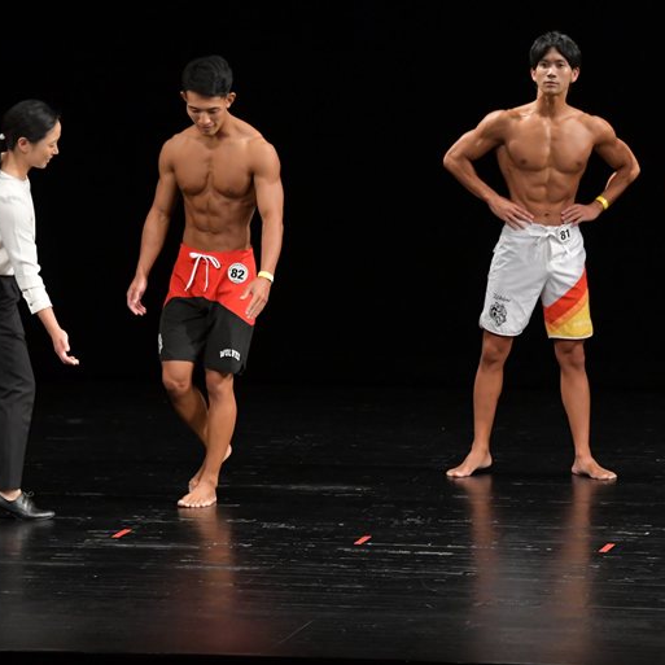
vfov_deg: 6.1
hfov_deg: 6.1
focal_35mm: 289
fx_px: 6281
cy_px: 333
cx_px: 379
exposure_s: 1/400
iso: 3200
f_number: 5.6
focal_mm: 150
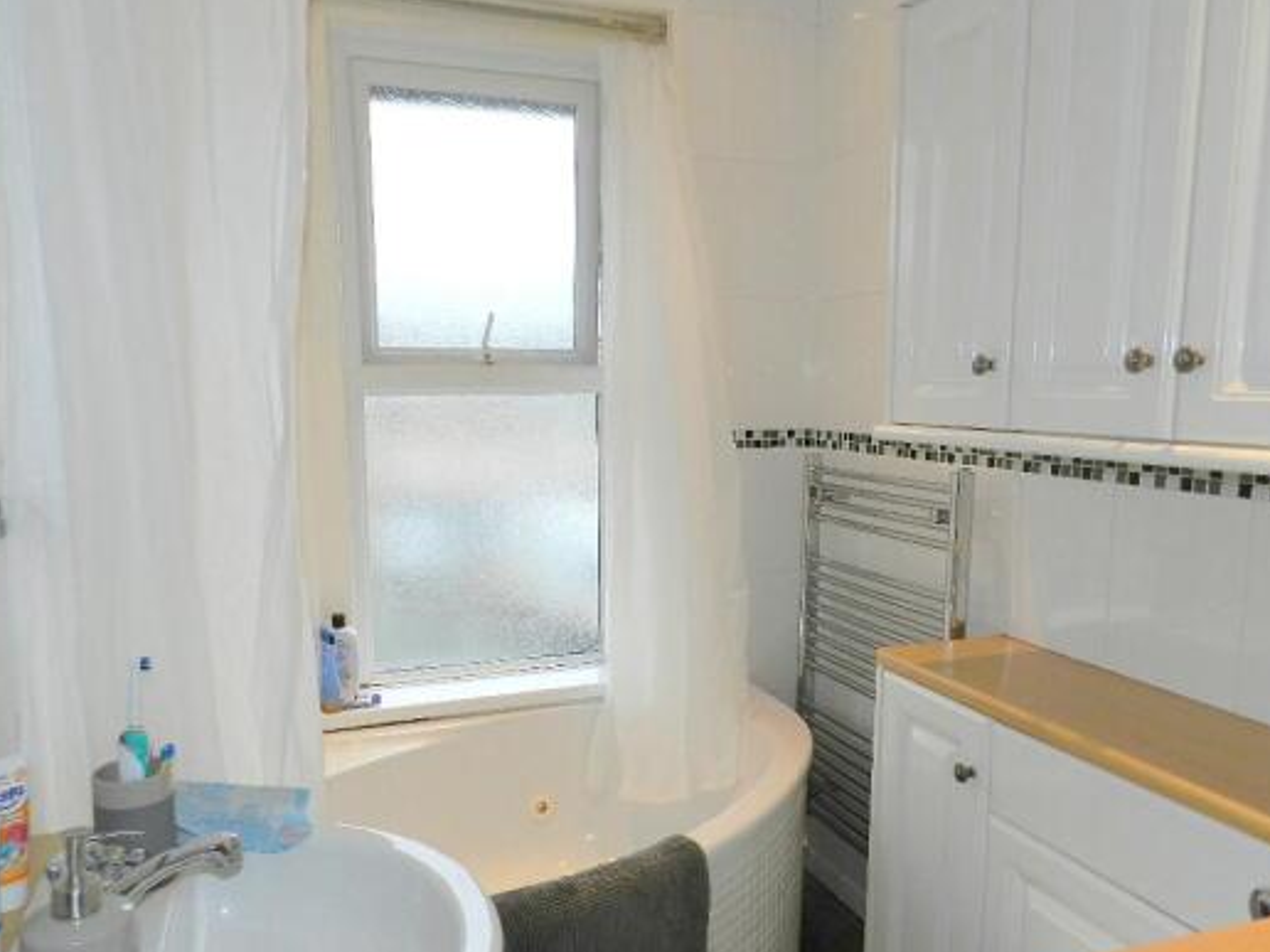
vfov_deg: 53.0
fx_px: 954
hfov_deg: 67.3
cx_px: 607
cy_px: 525
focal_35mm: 26
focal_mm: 4
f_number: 3.4
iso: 160
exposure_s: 1/60
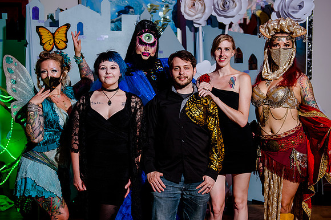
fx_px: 480
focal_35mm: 52
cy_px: 106
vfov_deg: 25.9
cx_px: 161
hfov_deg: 38.1
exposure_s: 1/200
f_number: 2.8
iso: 500
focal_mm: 42
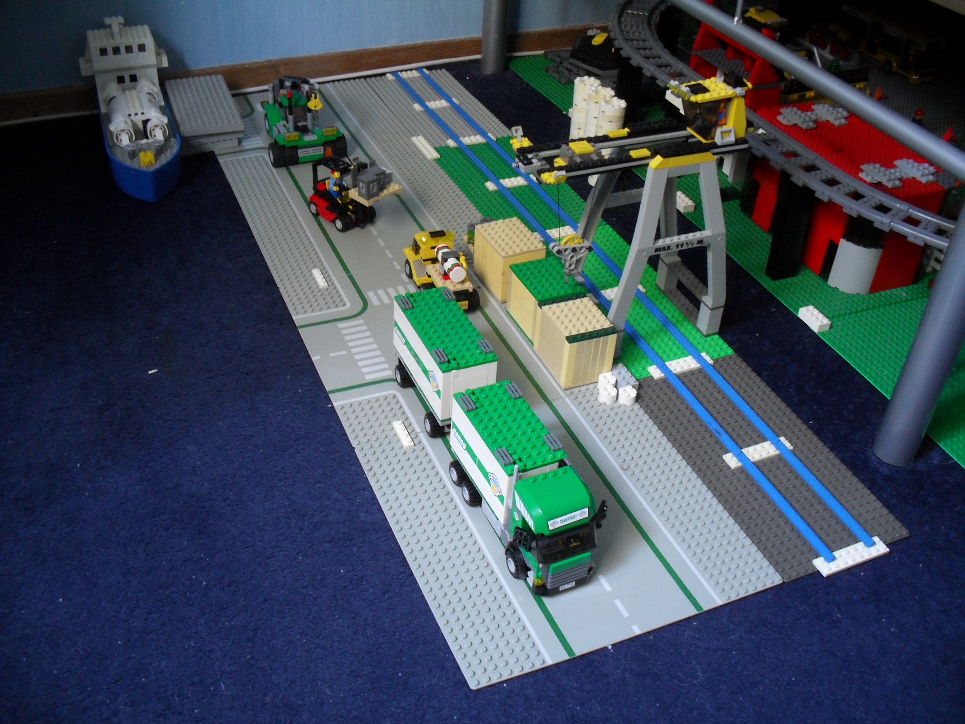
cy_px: 362
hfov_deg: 52.6
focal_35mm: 35
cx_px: 482
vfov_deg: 40.7
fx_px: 976
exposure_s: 1/3
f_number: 3.2
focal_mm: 6.3
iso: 200
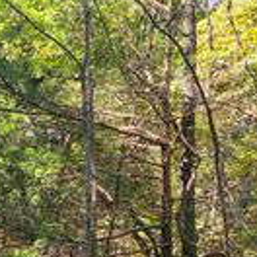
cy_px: 258
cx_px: -222
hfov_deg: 17.6
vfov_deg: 21.7
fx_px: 647
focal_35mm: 77
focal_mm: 6.3
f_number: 1.7
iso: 40
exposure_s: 1/180
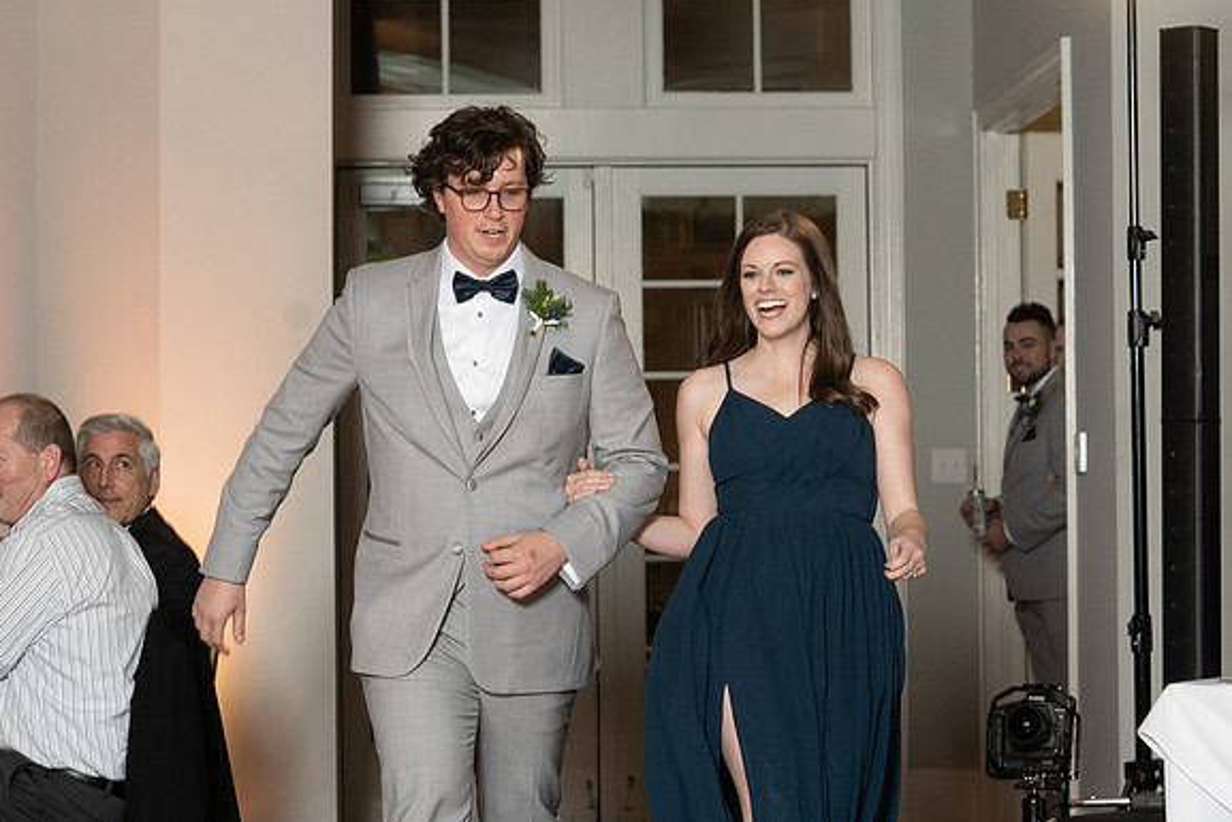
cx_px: 769
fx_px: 3868
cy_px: 482
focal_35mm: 113
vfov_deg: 12.1
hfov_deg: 18.1
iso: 2000
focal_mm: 76
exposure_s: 1/200
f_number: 5.6
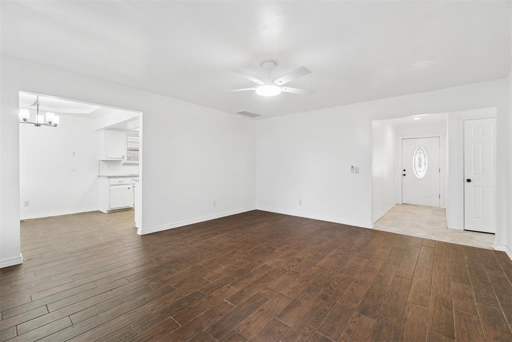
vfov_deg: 77.3
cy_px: 171
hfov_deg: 100.4
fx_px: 213
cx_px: 256
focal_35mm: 15
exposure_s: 1/50
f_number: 6.3
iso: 200
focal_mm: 10
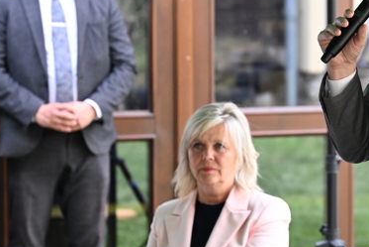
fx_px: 1989
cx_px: 326
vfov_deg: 7.1
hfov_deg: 10.5
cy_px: 105
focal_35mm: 194
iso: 2000
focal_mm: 70
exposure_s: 1/2500
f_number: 2.8
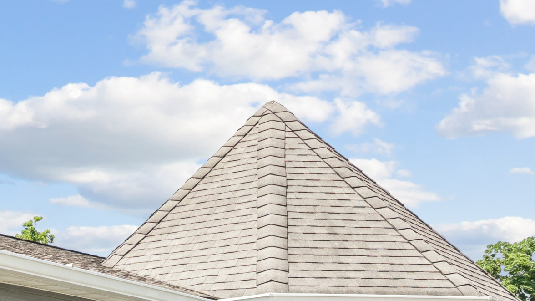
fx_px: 1135
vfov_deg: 13.6
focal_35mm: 80
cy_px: 533
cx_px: -6
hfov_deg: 25.2
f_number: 2.8
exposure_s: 1/2000
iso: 160
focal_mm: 12.3
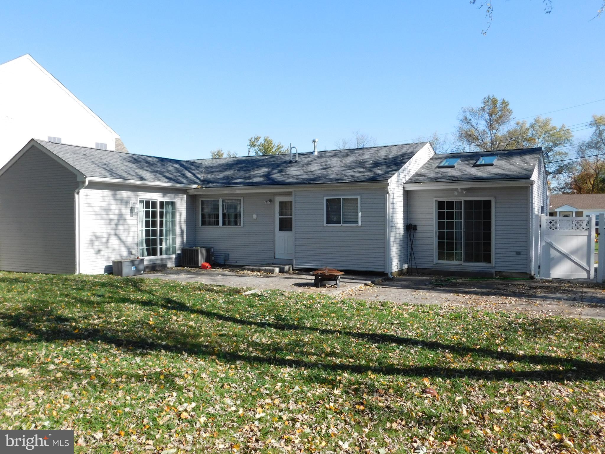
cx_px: 302
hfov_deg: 60.0
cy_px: 227
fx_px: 524
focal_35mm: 30
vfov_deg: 46.8
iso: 125
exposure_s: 1/1000
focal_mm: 5.3
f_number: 3.2
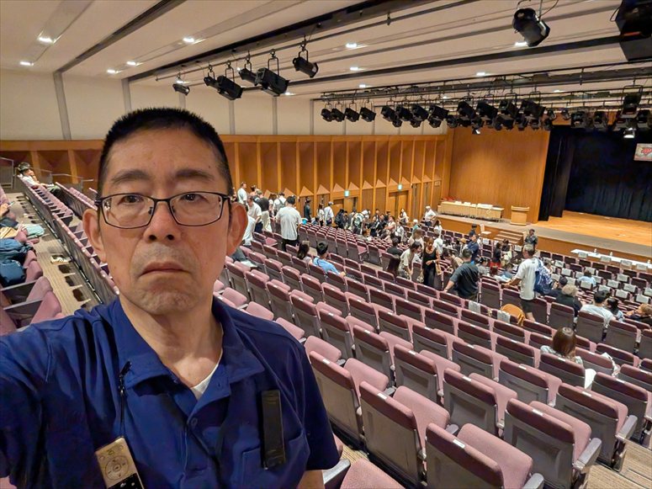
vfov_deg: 63.4
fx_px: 395
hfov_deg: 79.0
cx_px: 326
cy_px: 244
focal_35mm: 21
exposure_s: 1/120
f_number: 2.2
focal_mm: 2.74
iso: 926
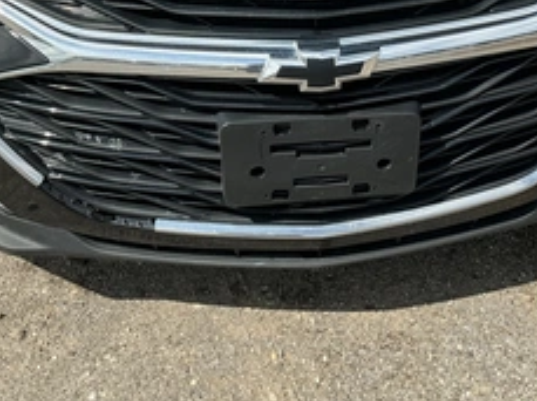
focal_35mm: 49
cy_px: 110
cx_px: 310
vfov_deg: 29.2
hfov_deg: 38.9
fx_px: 759
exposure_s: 1/1055
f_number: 1.8
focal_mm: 3
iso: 25
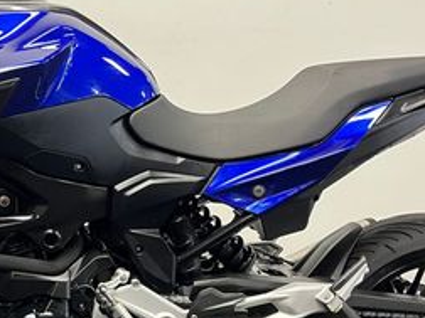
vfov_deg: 22.2
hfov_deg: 28.7
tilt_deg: -6.5
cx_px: 78
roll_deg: -0.5
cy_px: 197
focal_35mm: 66
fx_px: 810
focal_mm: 5.1
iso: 320
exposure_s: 1/50
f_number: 1.6
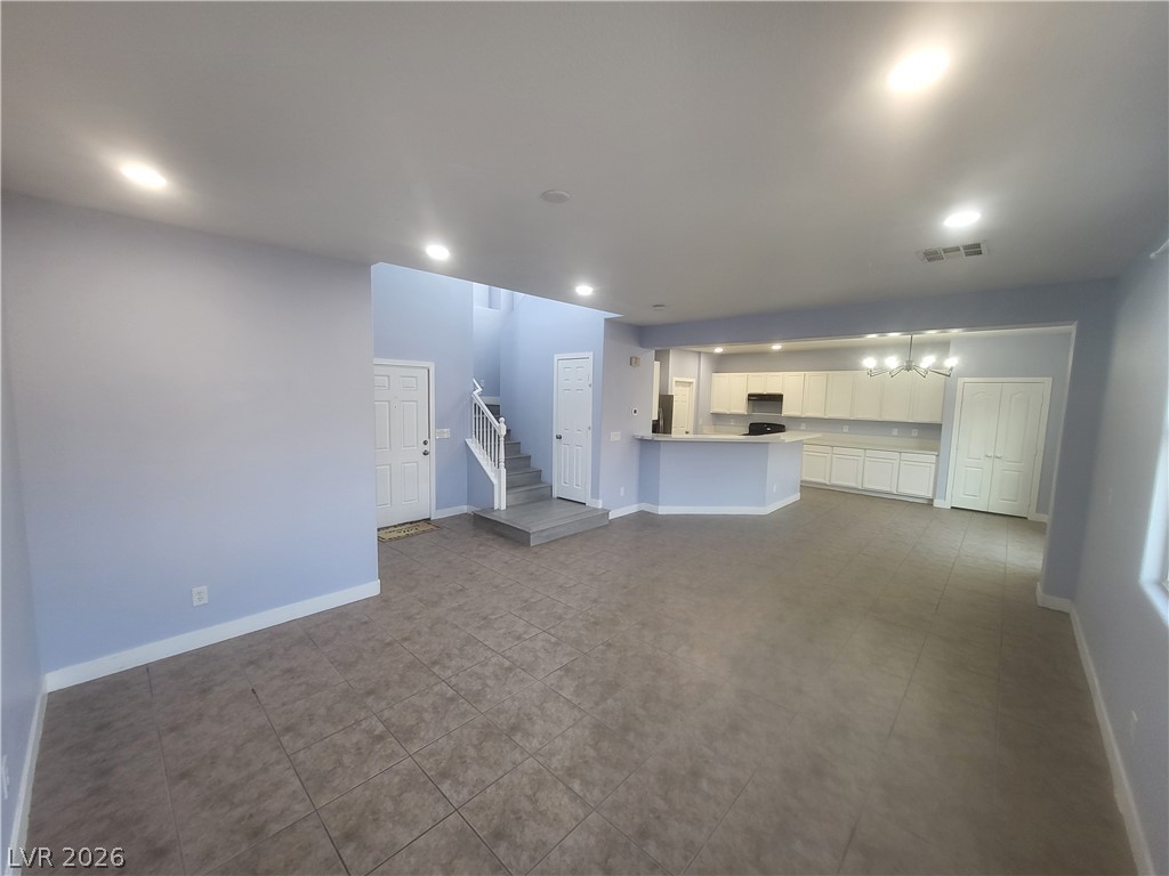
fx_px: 439
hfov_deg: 106.2
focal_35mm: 13
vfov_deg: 89.9
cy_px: 438
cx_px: 584
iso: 80
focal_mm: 1.74
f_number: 2.2
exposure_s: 1/60
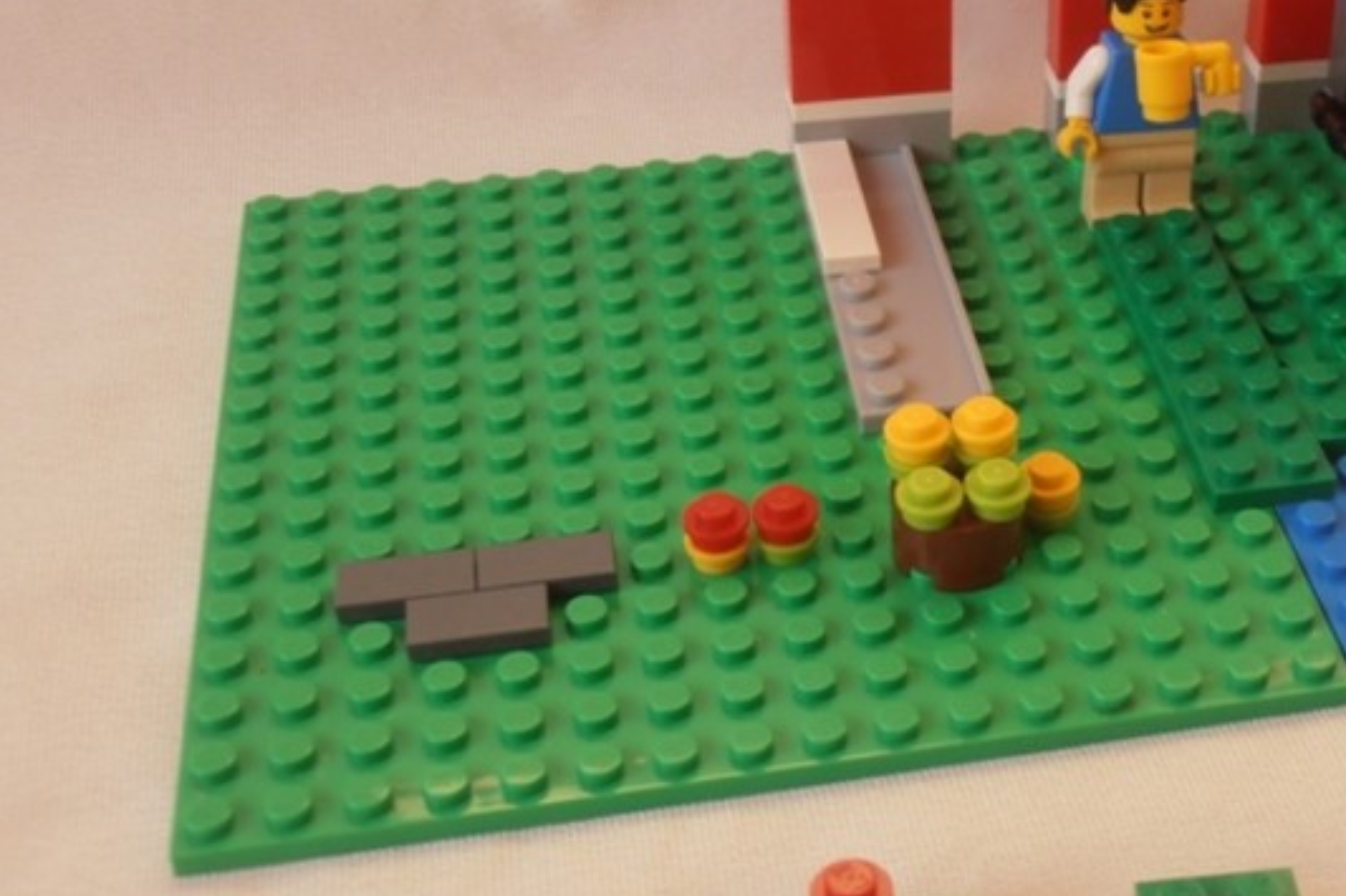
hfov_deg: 30.2
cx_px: 1093
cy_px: 382
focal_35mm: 65
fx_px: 2429
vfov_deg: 20.9
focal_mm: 6.61
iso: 100
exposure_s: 1/40
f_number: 3.9
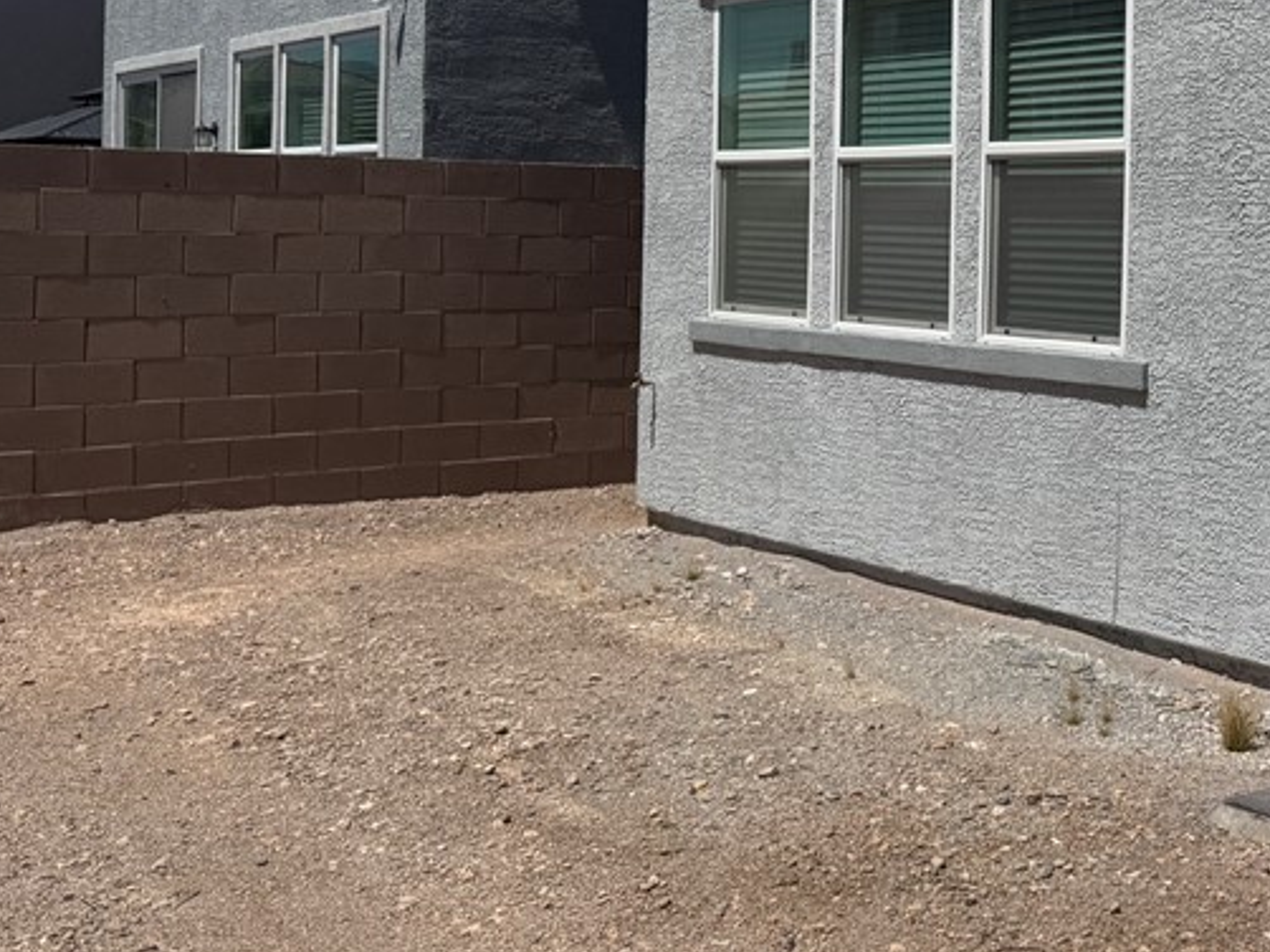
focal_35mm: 49
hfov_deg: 35.4
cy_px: 215
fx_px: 1797
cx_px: 1255
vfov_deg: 29.1
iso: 80
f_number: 1.78
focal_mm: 6.76
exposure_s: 1/10417
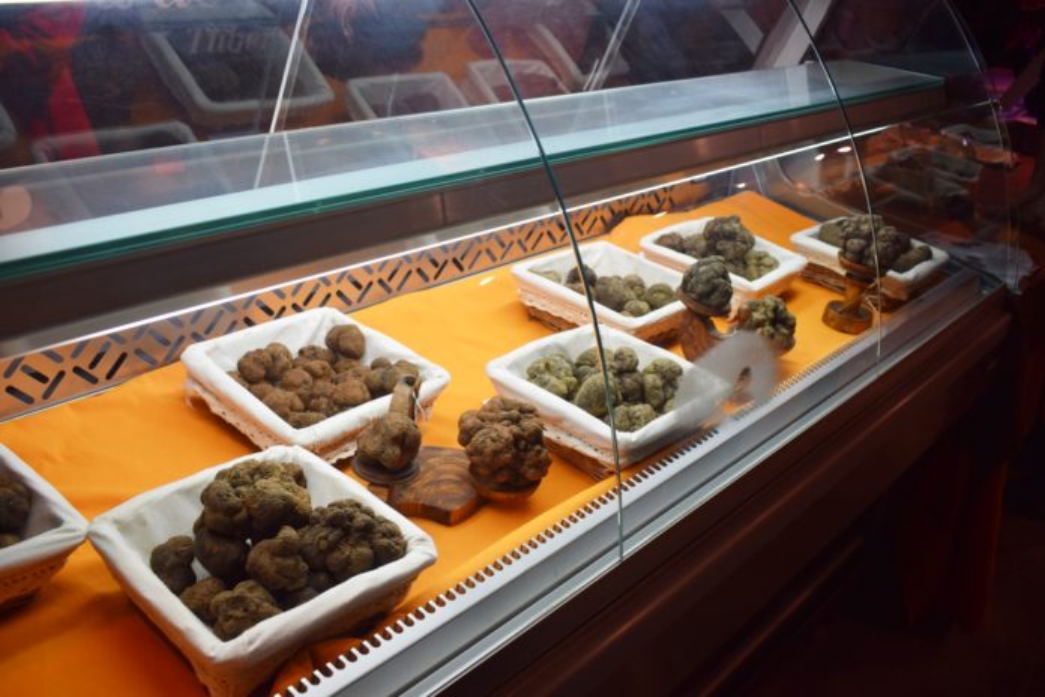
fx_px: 1001
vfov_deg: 38.4
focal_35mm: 34
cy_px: 348
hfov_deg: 55.1
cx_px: 522
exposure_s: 1/100
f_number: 5
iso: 400
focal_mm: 23
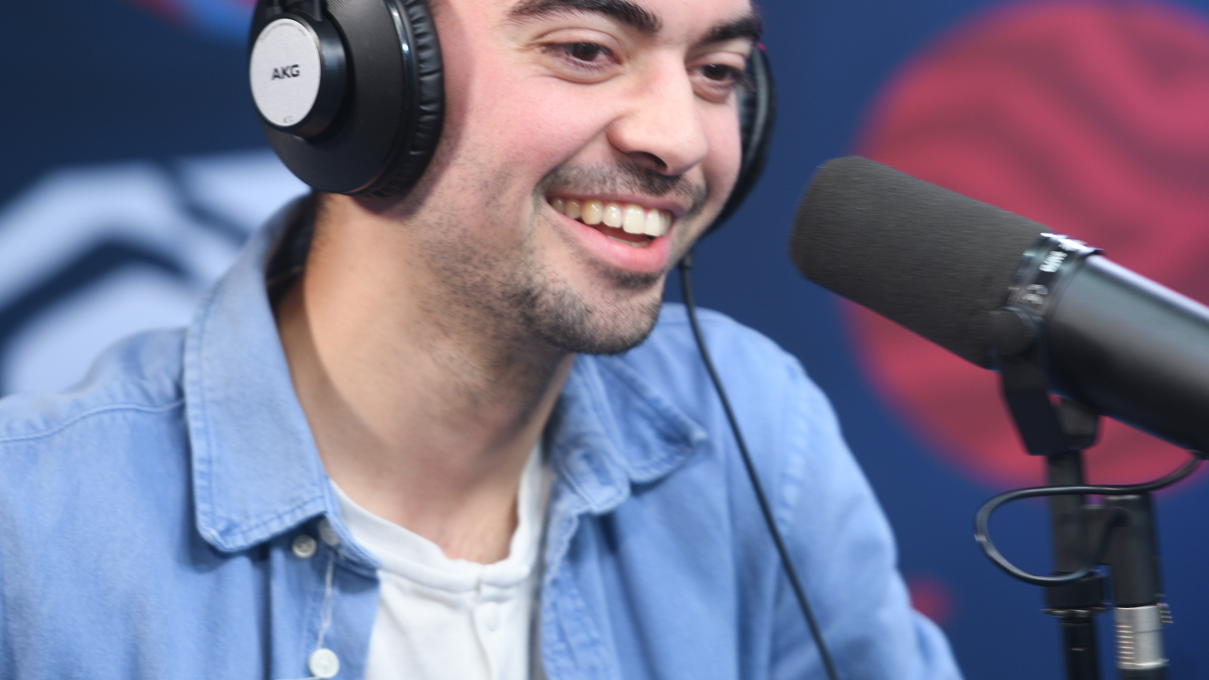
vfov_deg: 4.1
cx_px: 688
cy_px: 205
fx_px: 9554
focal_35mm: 298
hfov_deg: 7.2
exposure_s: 1/80
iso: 320
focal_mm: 190
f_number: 2.8
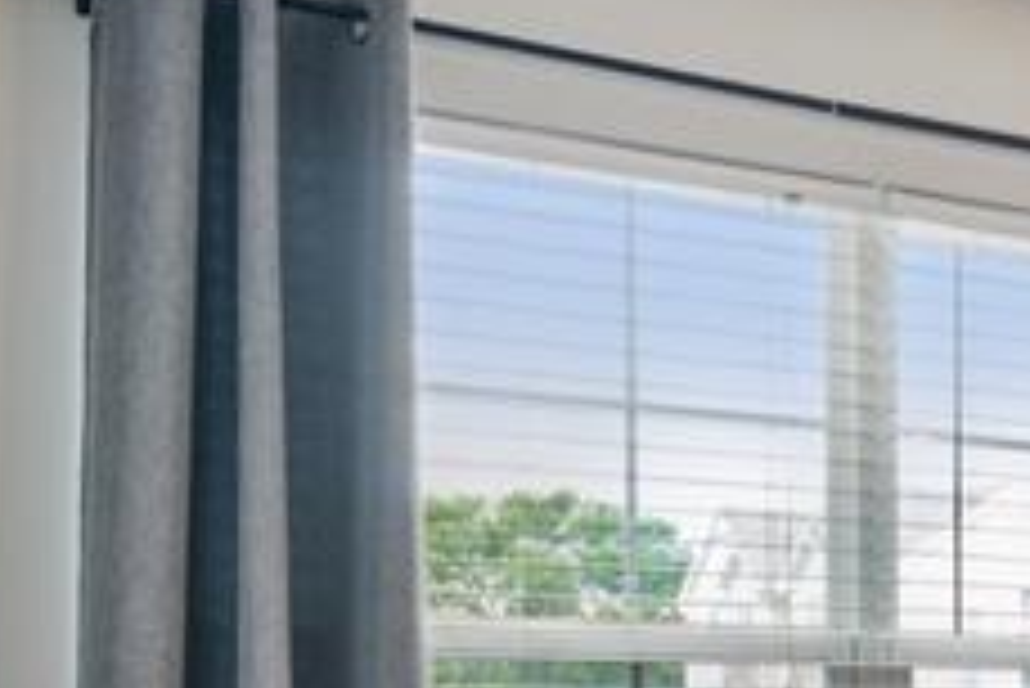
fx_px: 2033
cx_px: 1948
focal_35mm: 71
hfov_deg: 19.5
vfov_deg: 18.5
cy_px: 755
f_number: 13
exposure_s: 1/3.33
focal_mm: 15.9
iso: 320
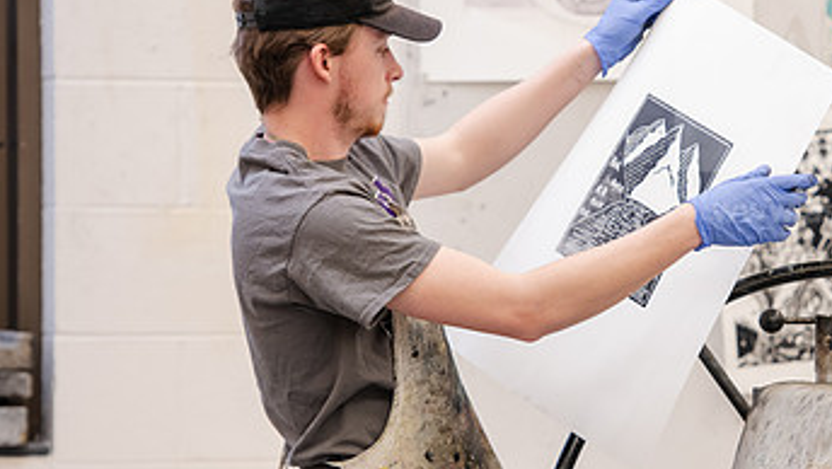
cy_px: 262
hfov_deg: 8.4
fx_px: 5651
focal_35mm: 256
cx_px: 602
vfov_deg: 4.8
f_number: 3.2
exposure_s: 1/200
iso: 640
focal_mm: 145
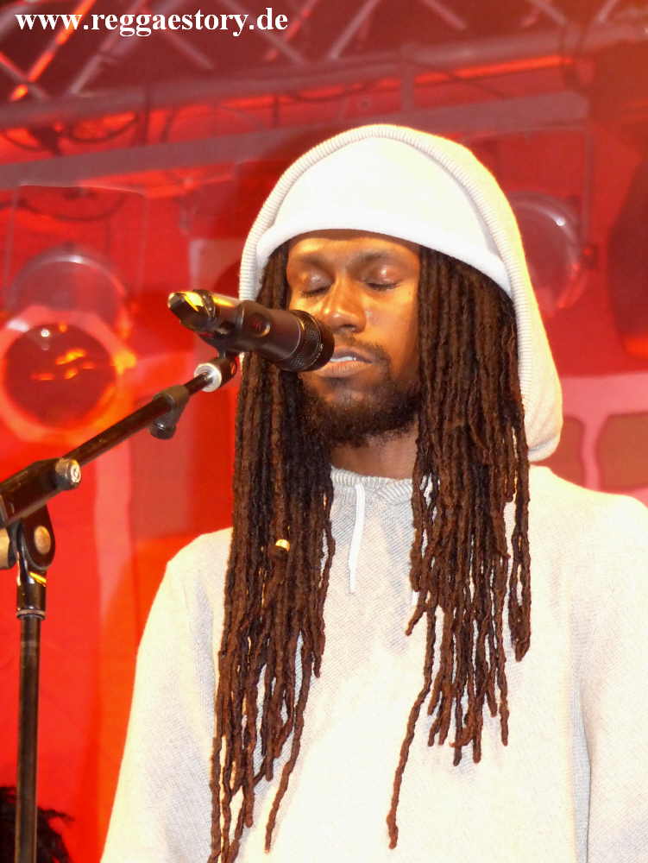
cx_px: 324
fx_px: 5412
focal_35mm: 217
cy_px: 432
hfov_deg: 6.9
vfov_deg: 9.1
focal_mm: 39.1
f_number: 2.8
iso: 800
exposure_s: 1/60
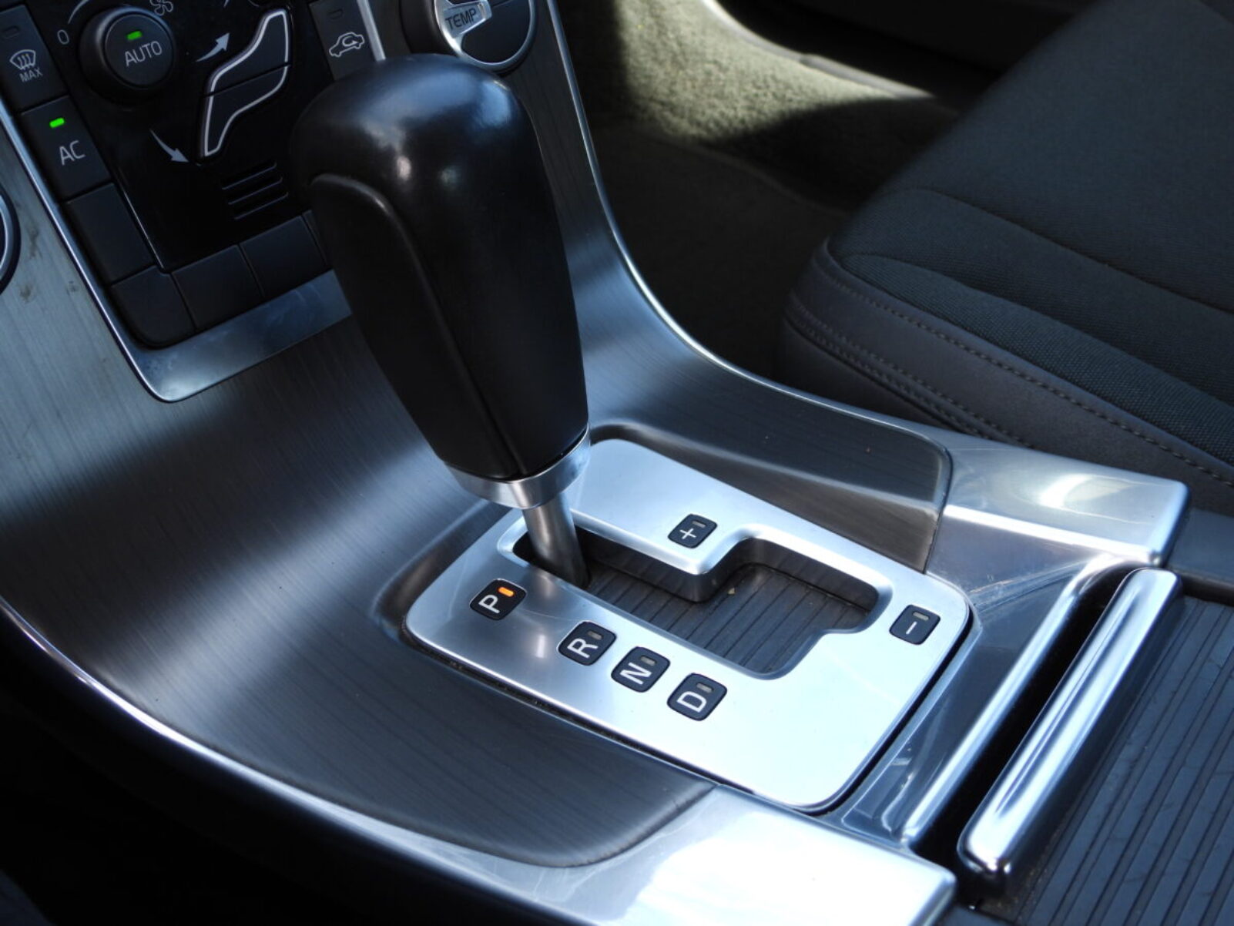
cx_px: 617
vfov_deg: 35.1
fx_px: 1462
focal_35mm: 41
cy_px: 463
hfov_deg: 45.8
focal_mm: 7.4
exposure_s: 1/80
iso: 100
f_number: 3.2
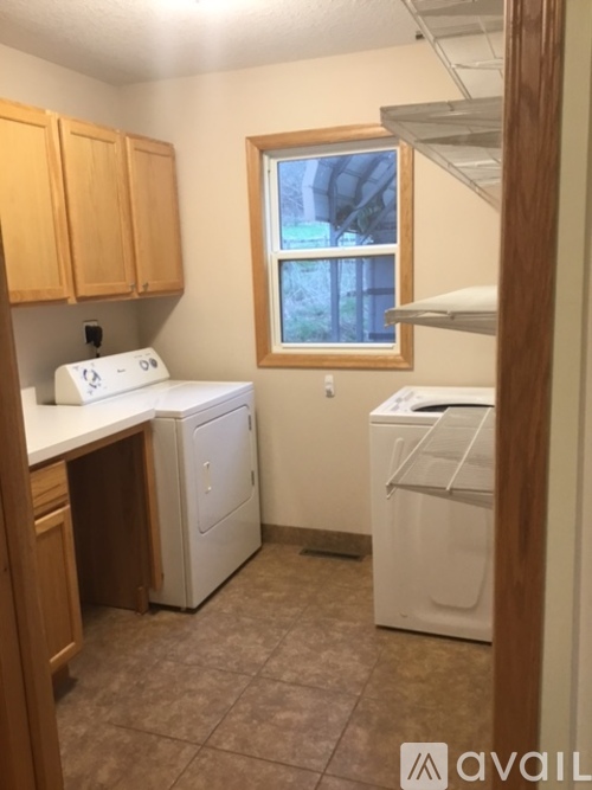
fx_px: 707
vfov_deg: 58.4
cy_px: 395
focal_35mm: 31
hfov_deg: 45.4
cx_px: 296
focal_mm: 3.3
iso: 80
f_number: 2.4
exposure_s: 1/30
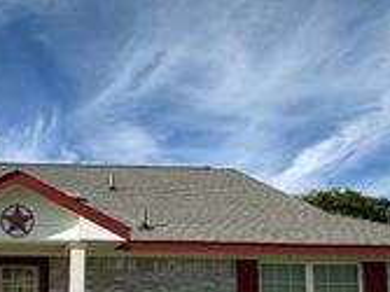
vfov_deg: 33.1
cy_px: 244
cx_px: 44
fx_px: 473
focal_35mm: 42
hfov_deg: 41.5
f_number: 2.2
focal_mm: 2.22
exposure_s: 1/2212
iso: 50
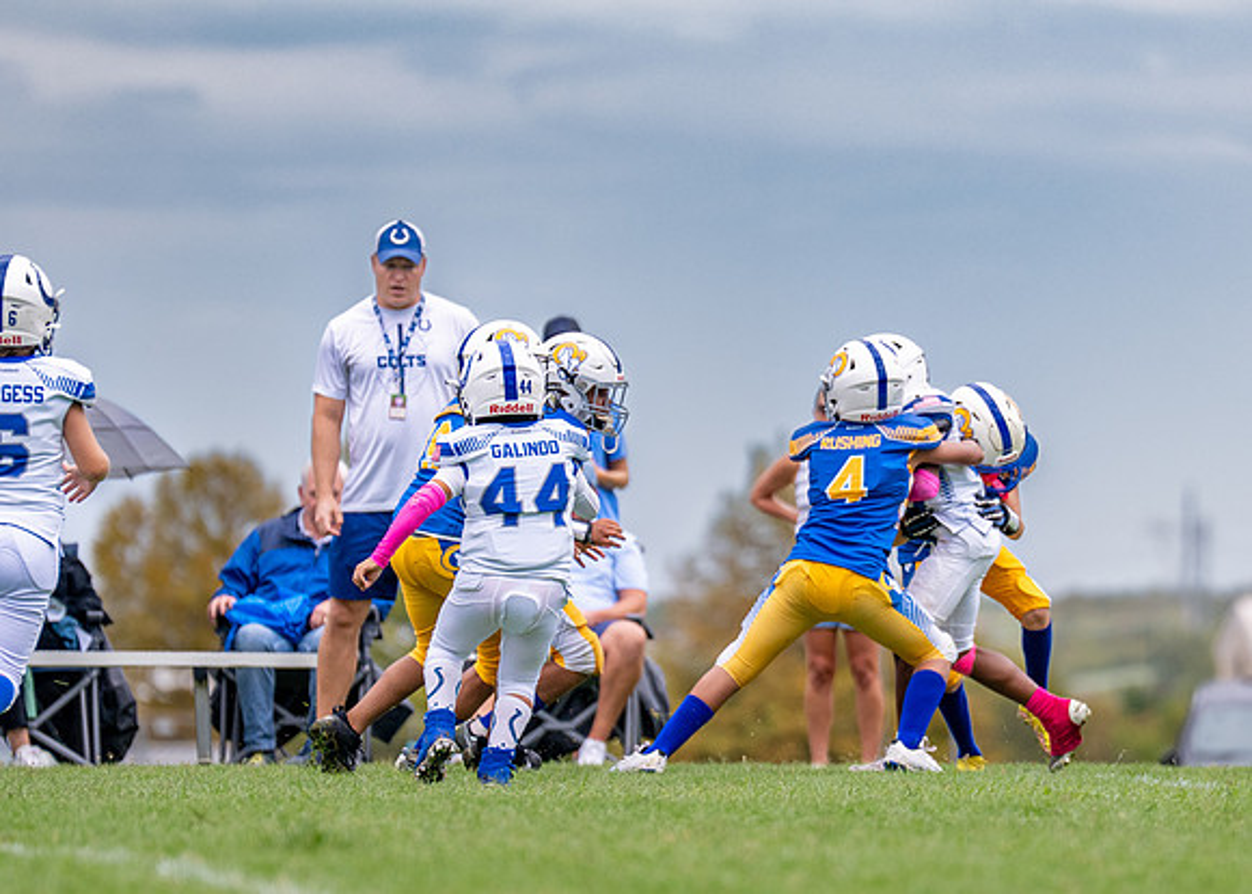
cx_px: 766
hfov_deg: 4.7
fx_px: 15335
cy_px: 523
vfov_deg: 3.3
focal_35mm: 431
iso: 250
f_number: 2.8
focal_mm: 200
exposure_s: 1/2500
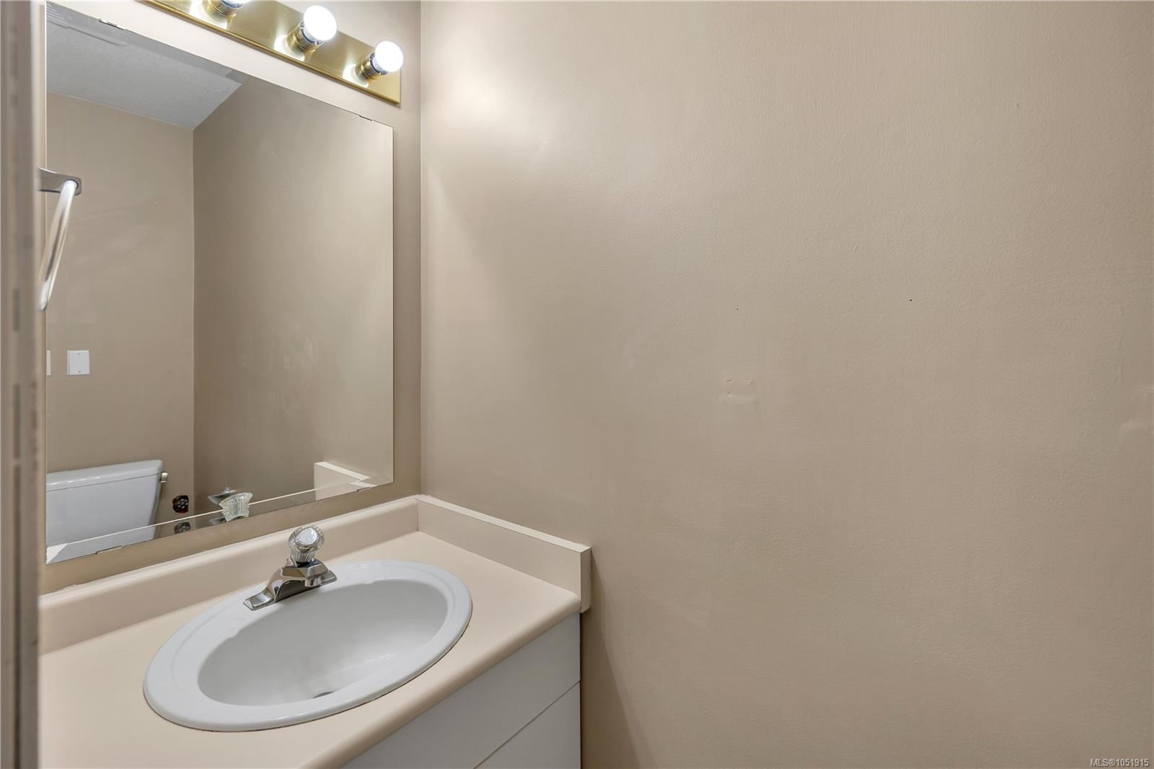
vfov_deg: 77.3
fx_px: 481
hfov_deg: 100.4
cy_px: 384
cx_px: 577
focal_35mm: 15
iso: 320
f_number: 5.6
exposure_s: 1/13
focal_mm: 15
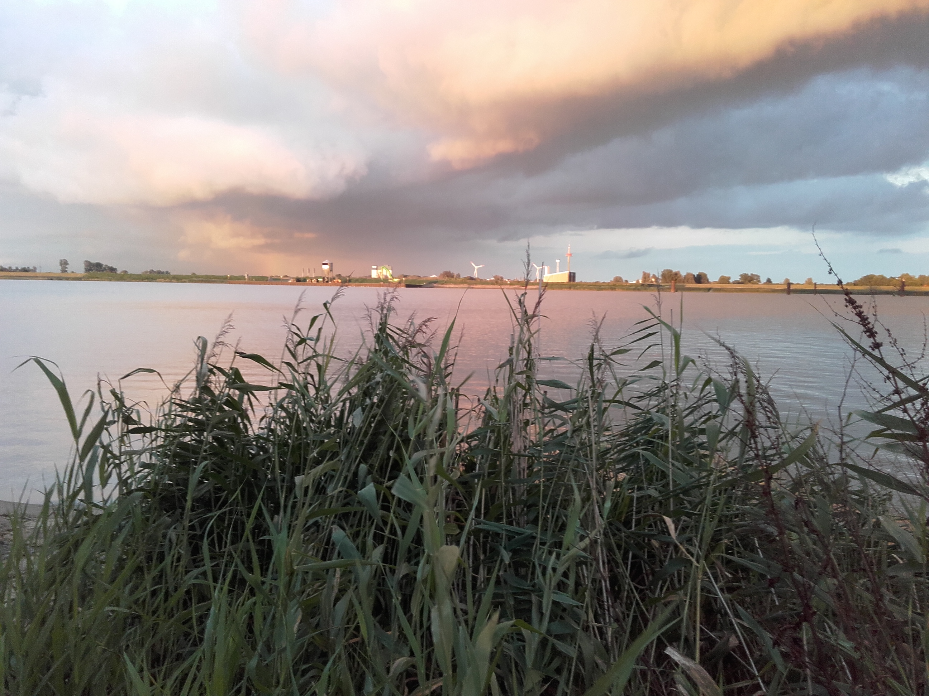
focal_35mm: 31
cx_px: 464
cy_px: 348
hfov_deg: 58.4
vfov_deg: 45.4
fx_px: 832
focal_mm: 3.31
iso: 60
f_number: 2.2
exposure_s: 1/33
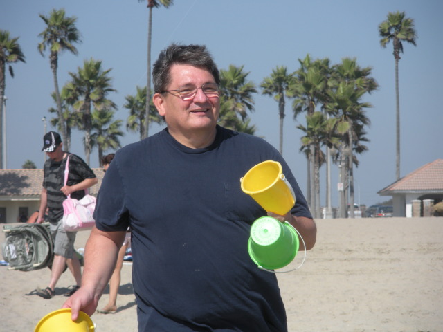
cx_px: 222
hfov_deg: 11.0
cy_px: 166
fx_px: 2304
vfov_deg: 8.2
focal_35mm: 180
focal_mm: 31.5
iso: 64
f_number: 5.6
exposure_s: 1/420
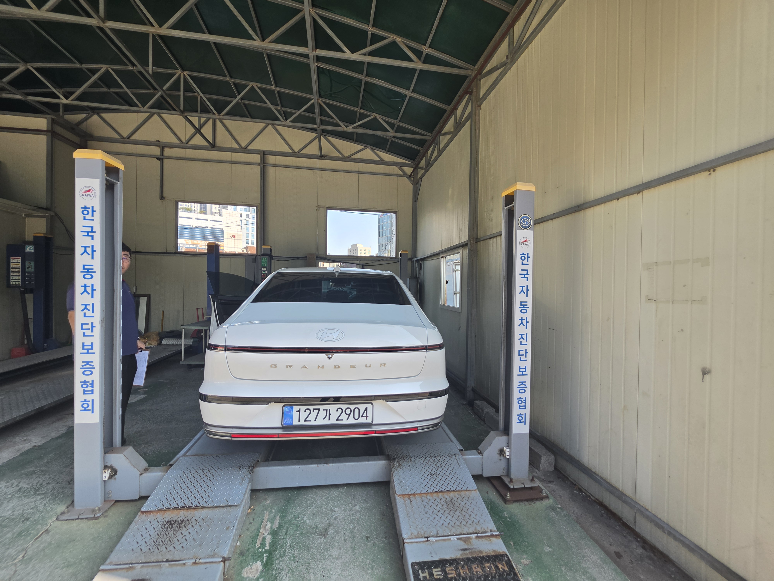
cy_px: 290
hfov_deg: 106.2
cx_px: 387
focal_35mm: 13
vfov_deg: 89.9
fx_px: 291
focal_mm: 2.2
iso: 40
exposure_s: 1/548
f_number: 1.9
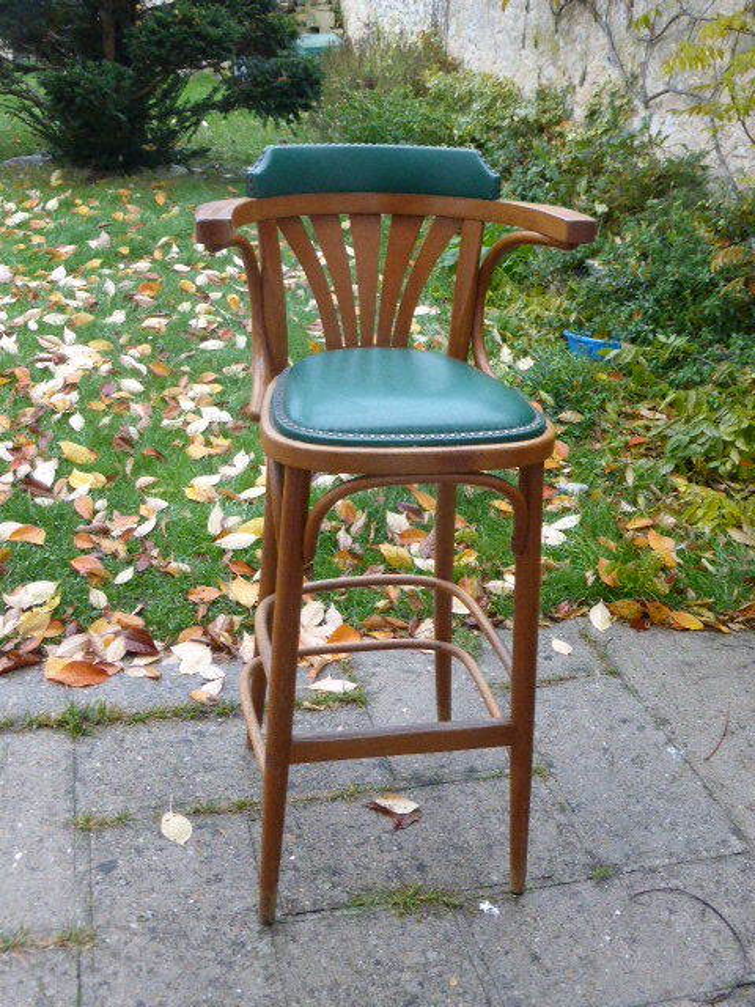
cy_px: 504
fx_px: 1163
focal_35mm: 40
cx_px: 378
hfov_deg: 36.0
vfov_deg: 46.8
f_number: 3.9
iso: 500
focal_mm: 6.9
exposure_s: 1/125
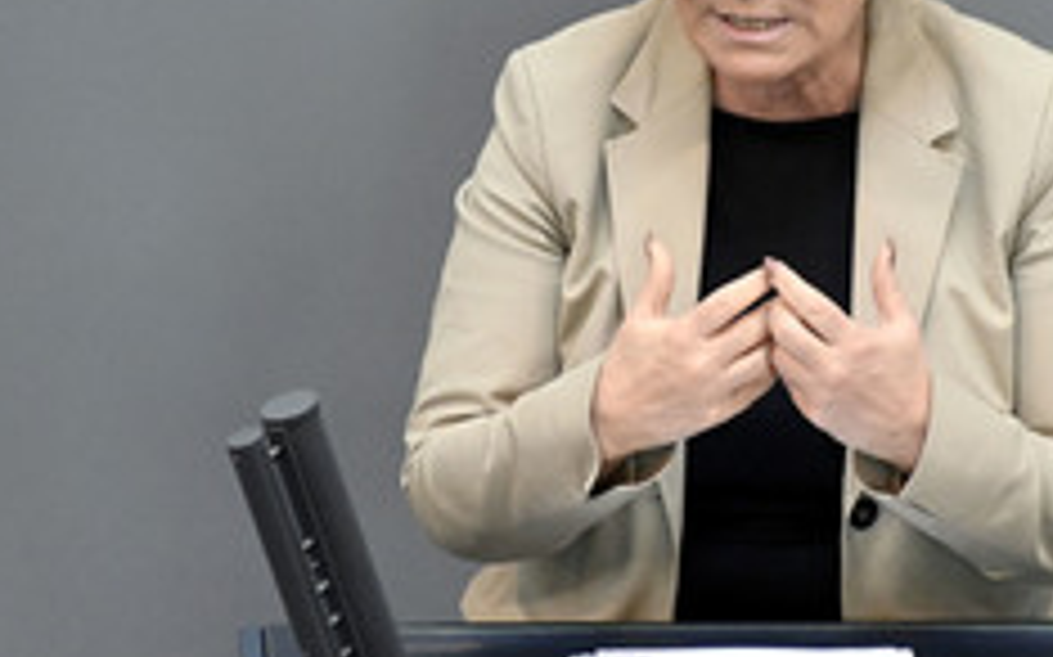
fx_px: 28196
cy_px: 284
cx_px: 776
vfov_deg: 1.3
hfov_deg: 2.1
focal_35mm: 983
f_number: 5.6
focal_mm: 500
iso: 8000
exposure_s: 1/500
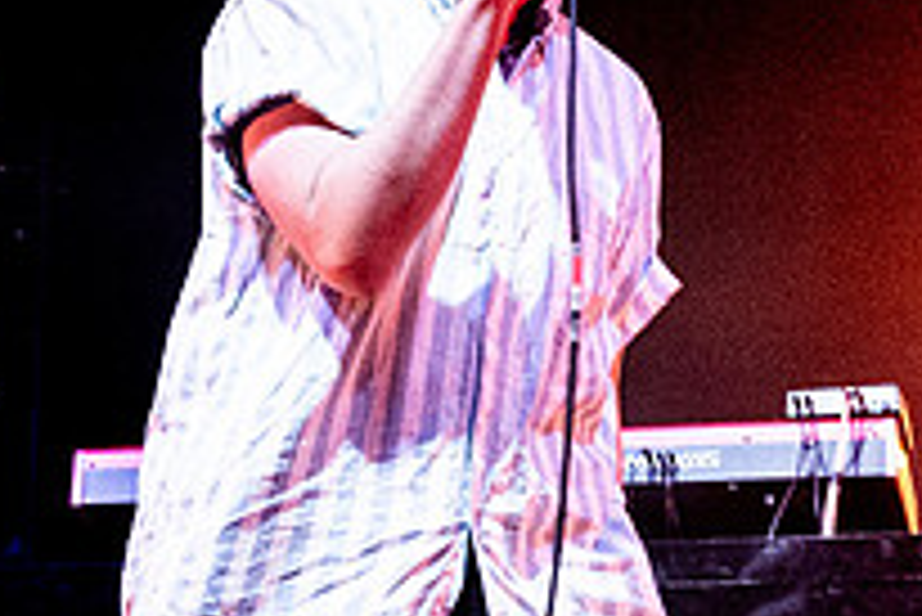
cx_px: 290
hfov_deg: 15.6
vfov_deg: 10.4
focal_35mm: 131
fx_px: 3357
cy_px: 65
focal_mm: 35
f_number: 3.5
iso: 4000
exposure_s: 1/250
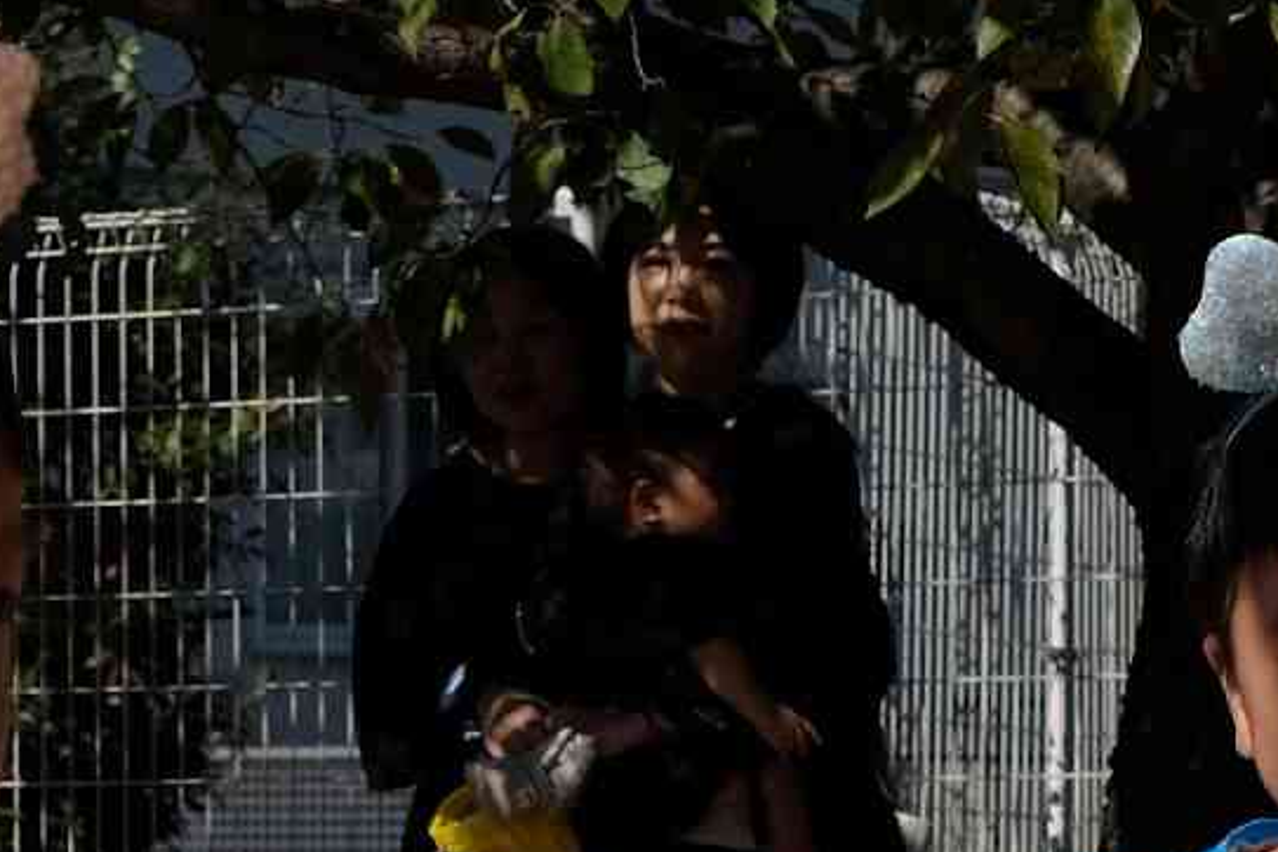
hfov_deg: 7.3
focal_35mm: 281
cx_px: 209
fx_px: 9975
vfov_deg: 4.9
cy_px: 1297
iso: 200
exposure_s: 1/1700
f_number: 5.6
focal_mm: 35
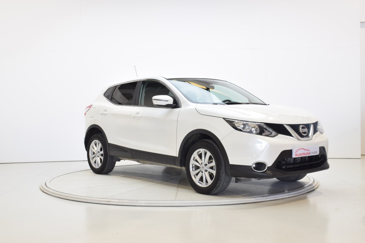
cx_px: 182
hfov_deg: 42.3
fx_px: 471
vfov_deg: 28.9
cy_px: 122
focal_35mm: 46
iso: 100
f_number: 16
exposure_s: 1/2
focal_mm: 31
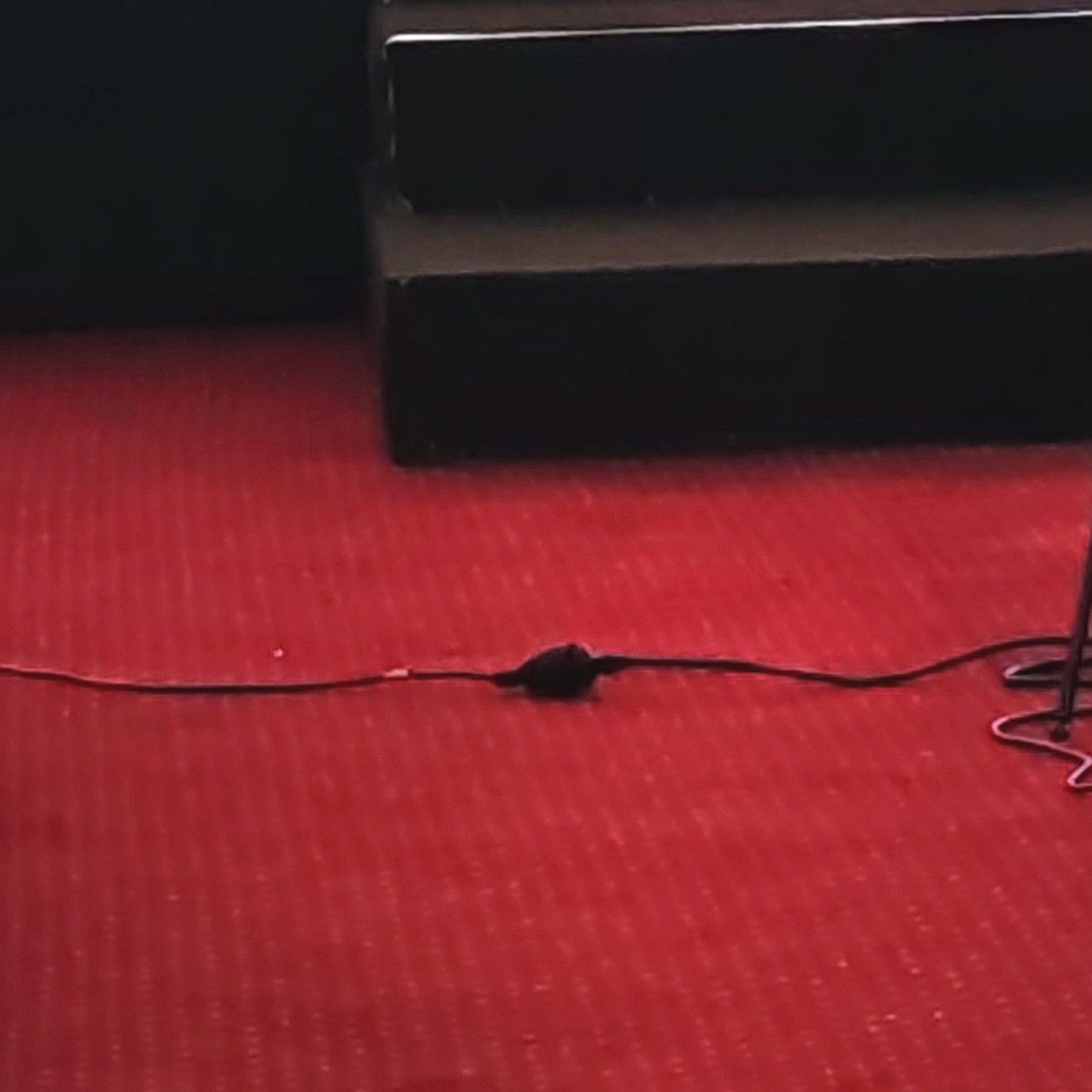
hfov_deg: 6.1
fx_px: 10279
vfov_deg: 6.0
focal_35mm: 288
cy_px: -393
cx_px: -97
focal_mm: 6.12
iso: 250
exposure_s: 1/100
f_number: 1.9
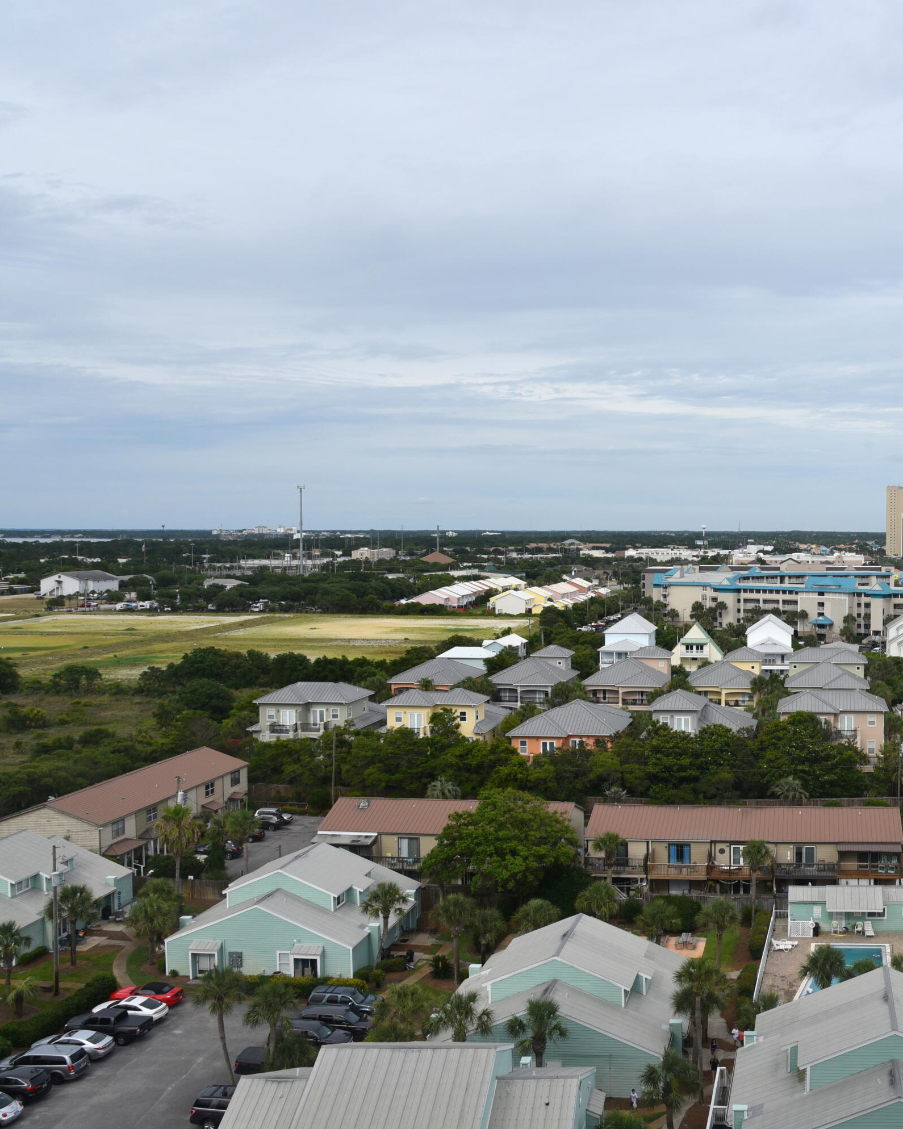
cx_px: 792
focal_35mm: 34
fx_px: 1136
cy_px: 565
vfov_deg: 52.8
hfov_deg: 40.5
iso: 200
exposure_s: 1/400
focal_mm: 24
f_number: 10
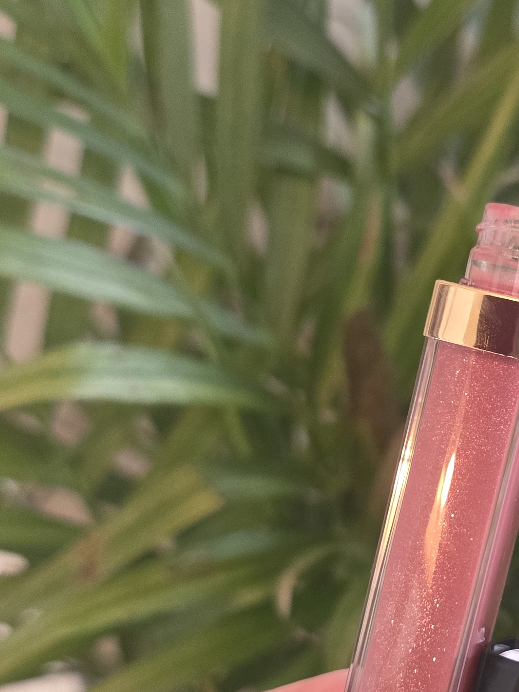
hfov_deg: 27.1
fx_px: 1020
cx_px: 506
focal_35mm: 51
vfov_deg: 37.0
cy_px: 471
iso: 640
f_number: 1.8
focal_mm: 5.4
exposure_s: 1/120
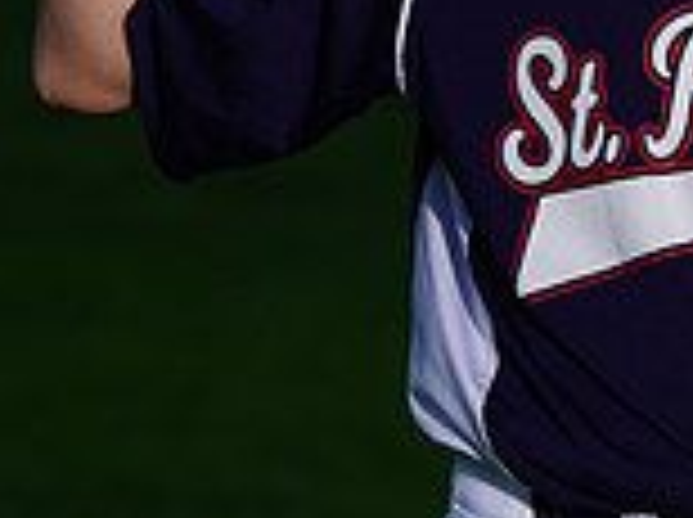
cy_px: -340
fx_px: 12393
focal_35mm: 620
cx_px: 724
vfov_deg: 2.4
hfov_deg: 3.2
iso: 200
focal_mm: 171
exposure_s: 1/160
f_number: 7.1
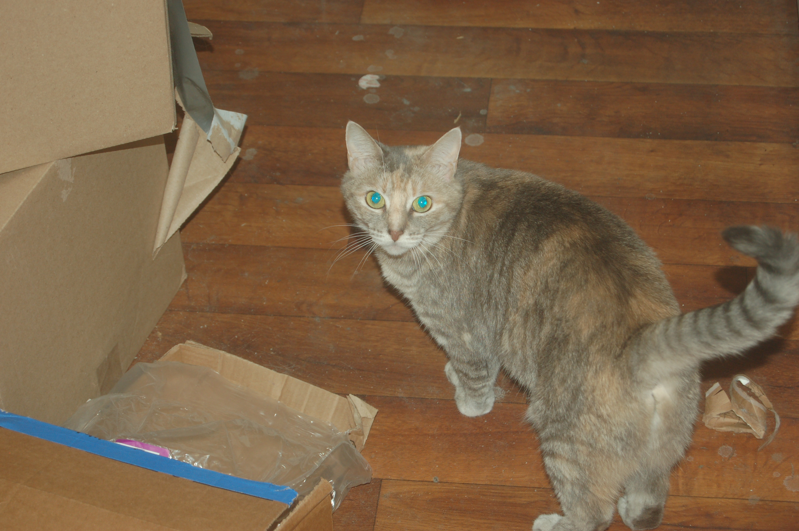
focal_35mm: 82
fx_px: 1829
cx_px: 400
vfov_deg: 16.5
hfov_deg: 24.6
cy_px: 266
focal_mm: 55
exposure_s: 1/60
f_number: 5.6
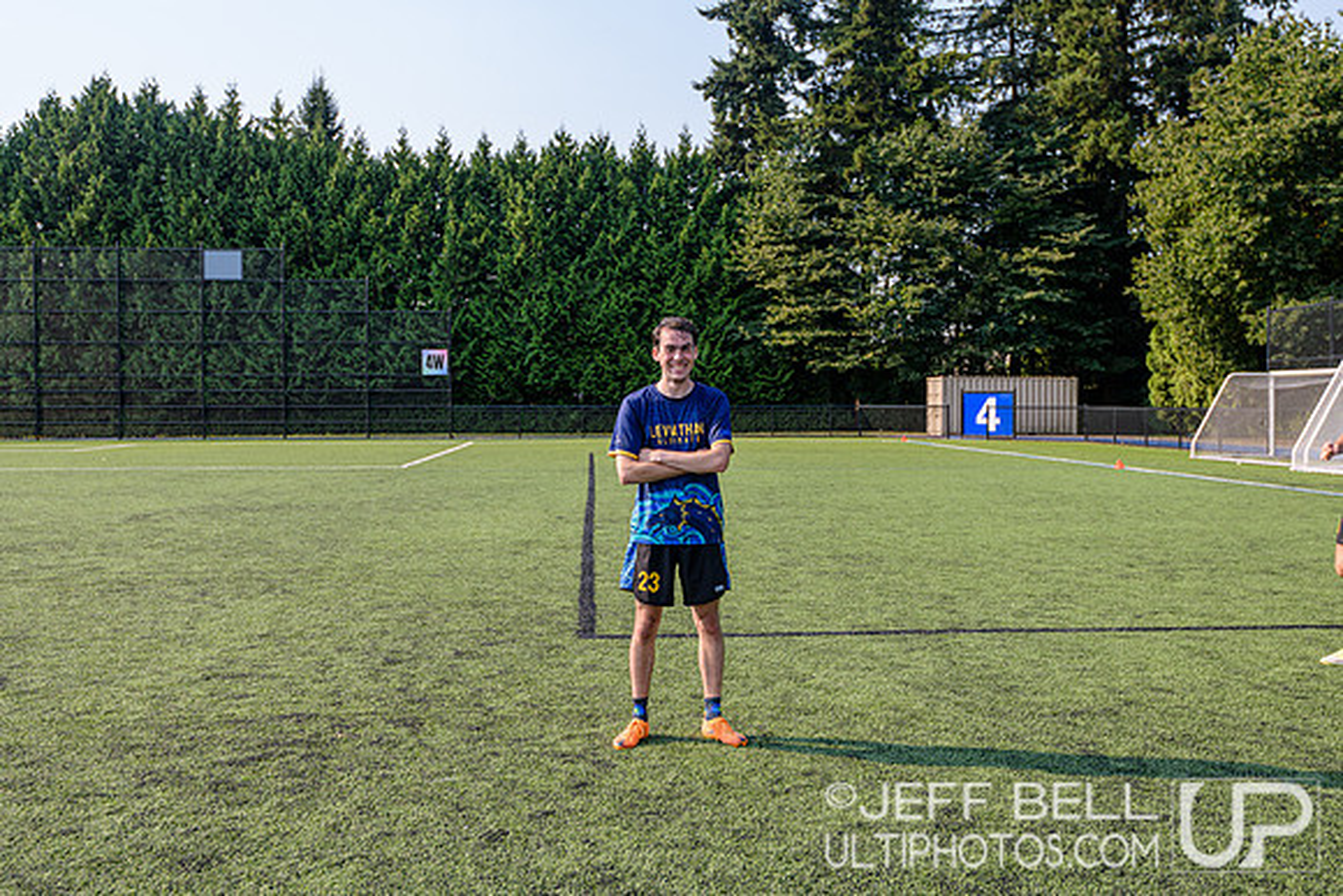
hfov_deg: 54.4
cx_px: 672
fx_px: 1306
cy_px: 448
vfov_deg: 37.9
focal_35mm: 35
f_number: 5.6
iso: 100
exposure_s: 1/320
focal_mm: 35
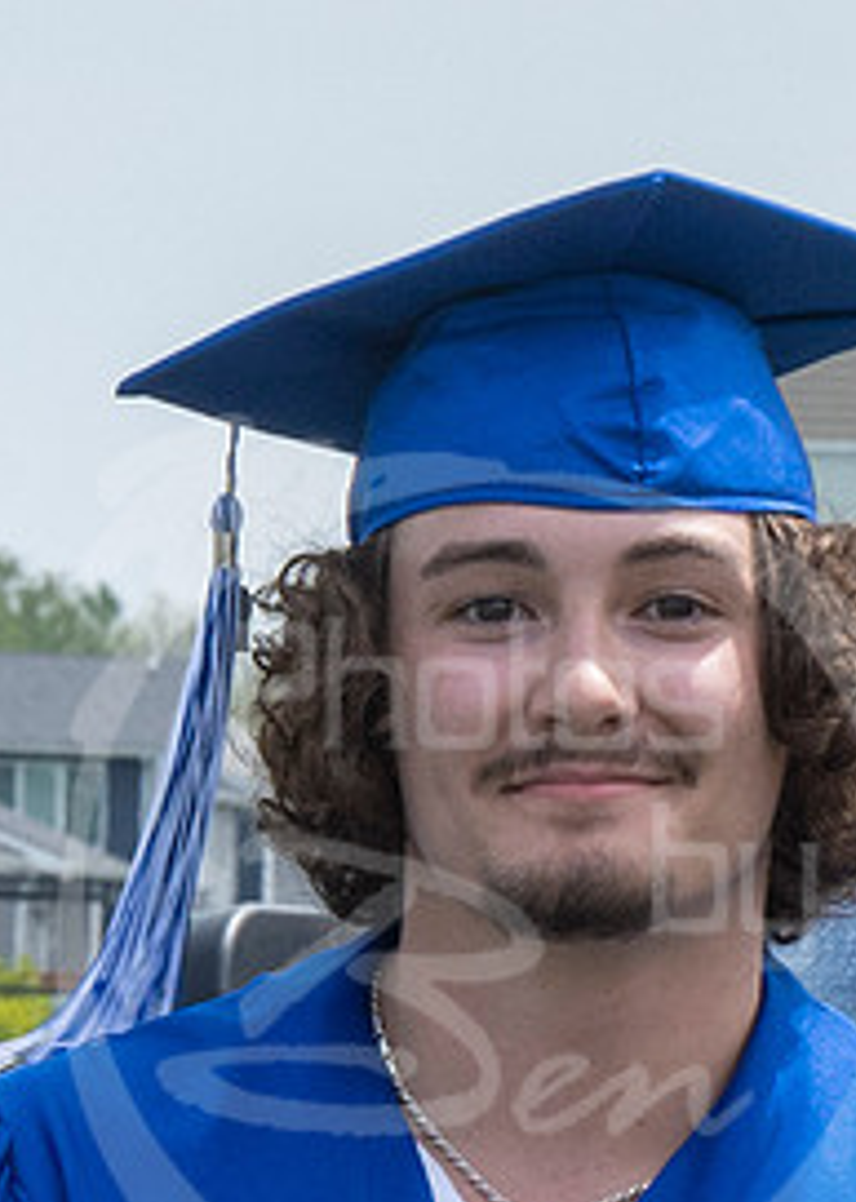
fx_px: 19234
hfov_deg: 2.5
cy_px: 953
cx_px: -276
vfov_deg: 3.6
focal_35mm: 564
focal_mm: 70
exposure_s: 1/250
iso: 200
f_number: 13
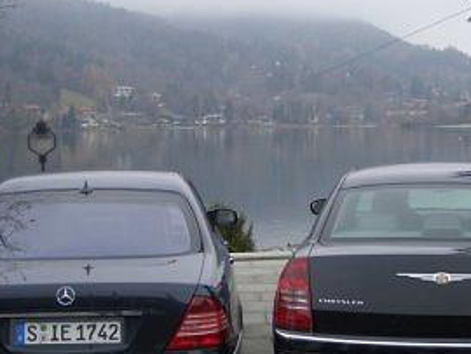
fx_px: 790
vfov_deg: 25.2
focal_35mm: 58
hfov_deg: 33.2
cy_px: 204
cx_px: 263
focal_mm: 5.8
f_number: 2.6
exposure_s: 1/320
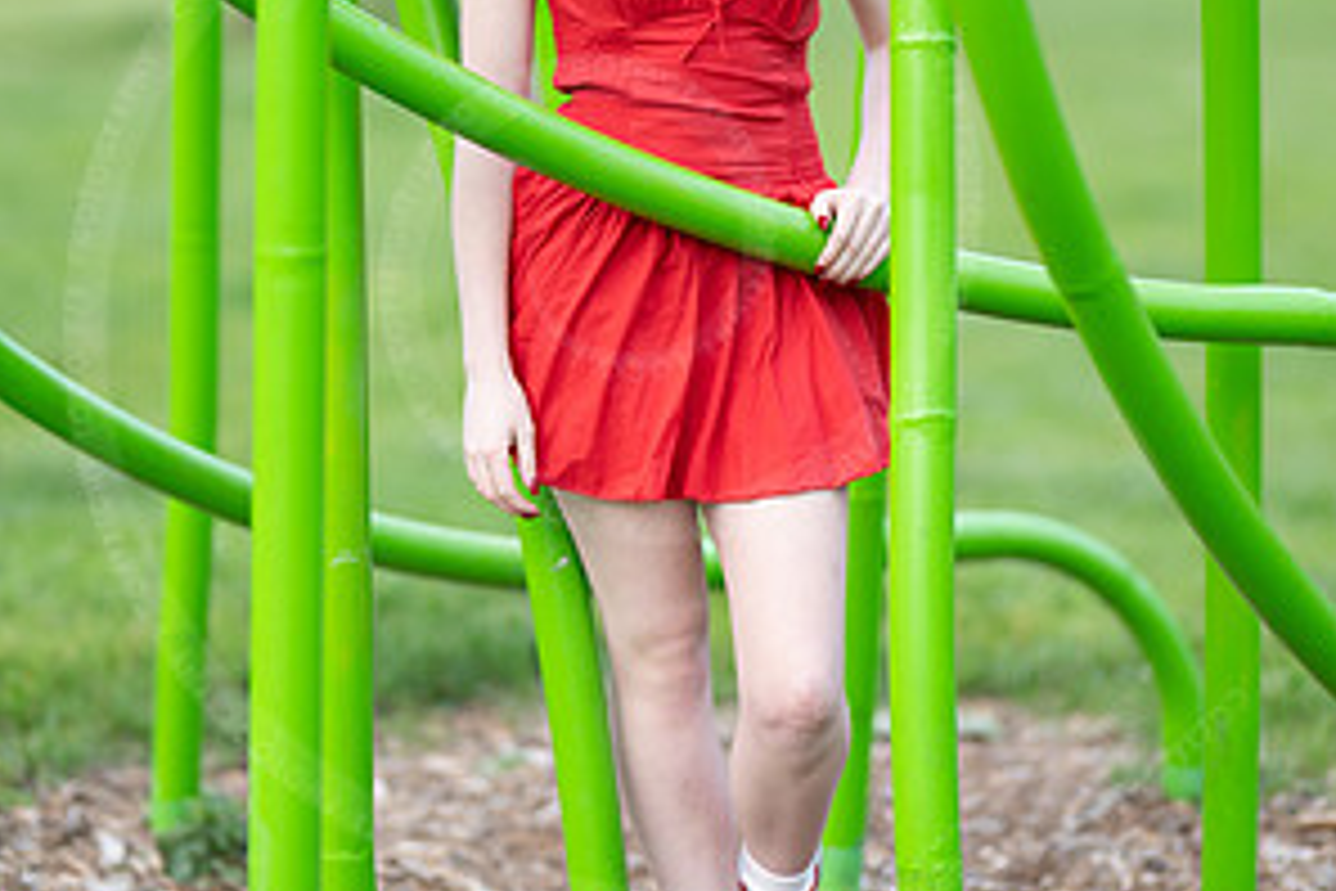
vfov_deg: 10.6
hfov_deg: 15.9
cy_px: 351
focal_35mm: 129
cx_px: 670
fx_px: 4787
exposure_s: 1/320
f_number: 1.2
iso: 125
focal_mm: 85
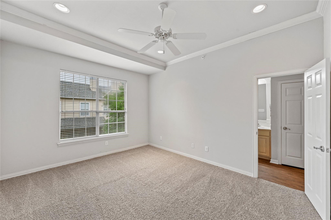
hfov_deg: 104.3
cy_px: 110
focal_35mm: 14
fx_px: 129
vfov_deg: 81.1
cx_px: 166
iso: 400
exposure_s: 1/8
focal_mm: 14
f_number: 7.1
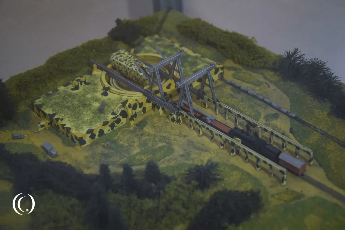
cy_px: 115
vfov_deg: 21.6
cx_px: 172
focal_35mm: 63
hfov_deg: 31.9
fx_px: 604
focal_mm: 42
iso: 3600
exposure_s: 1/60
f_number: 4.8
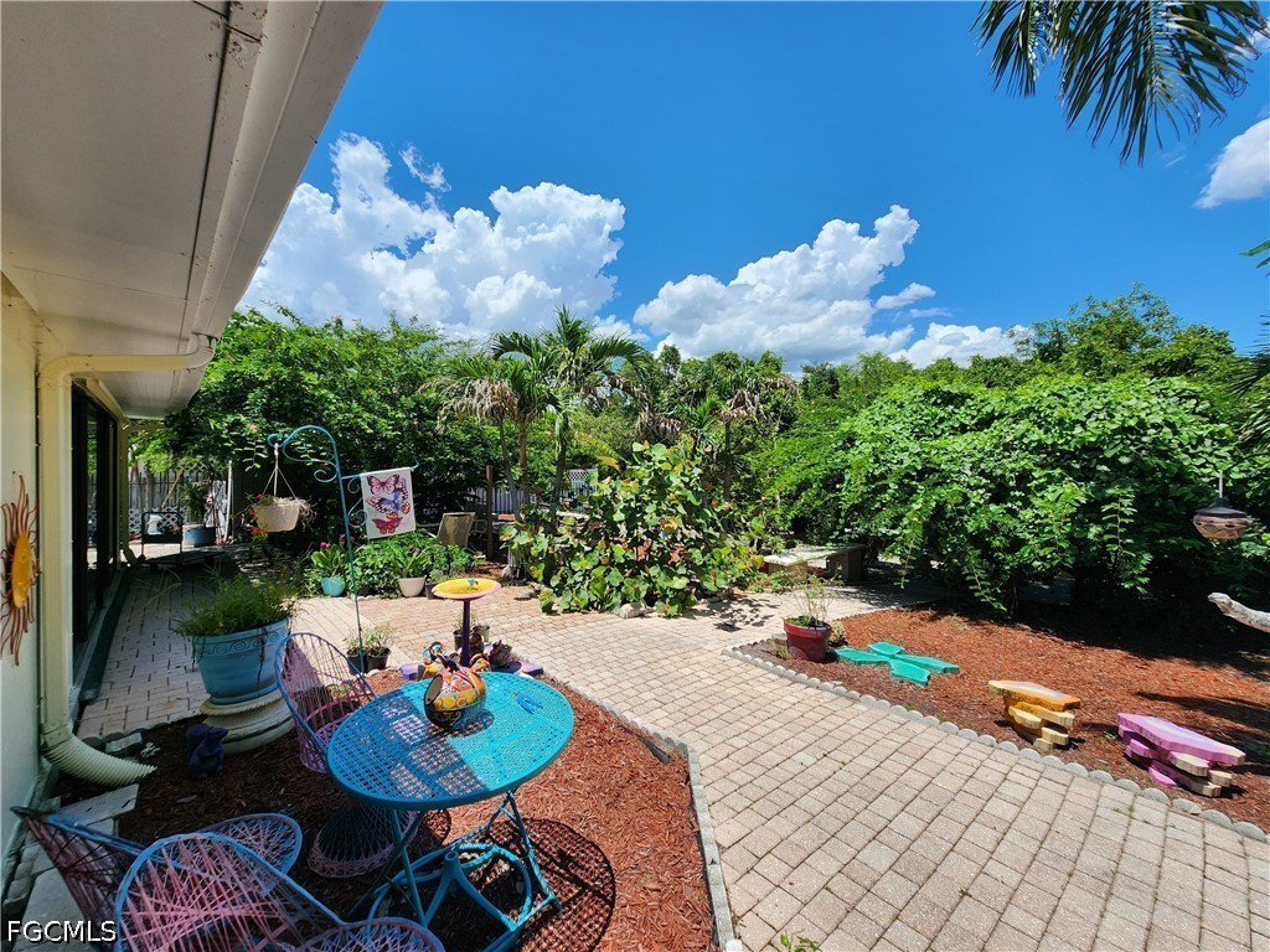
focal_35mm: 13
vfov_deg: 89.9
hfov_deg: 106.2
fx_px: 477
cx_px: 635
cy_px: 476
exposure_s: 1/2077
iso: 50
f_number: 2.2
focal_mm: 2.2
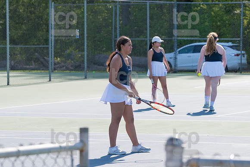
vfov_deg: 7.3
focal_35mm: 187
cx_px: 125
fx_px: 1298
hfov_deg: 11.0
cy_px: 84
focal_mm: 125
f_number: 5.6
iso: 1000
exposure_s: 1/2000
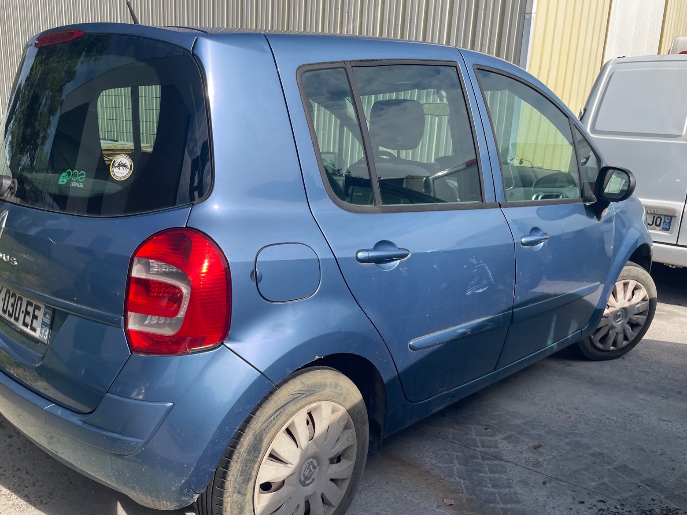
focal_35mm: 30
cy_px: 287
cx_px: 295
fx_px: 595
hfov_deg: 59.7
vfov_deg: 46.7
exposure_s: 1/2747
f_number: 1.6
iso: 32
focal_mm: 4.2
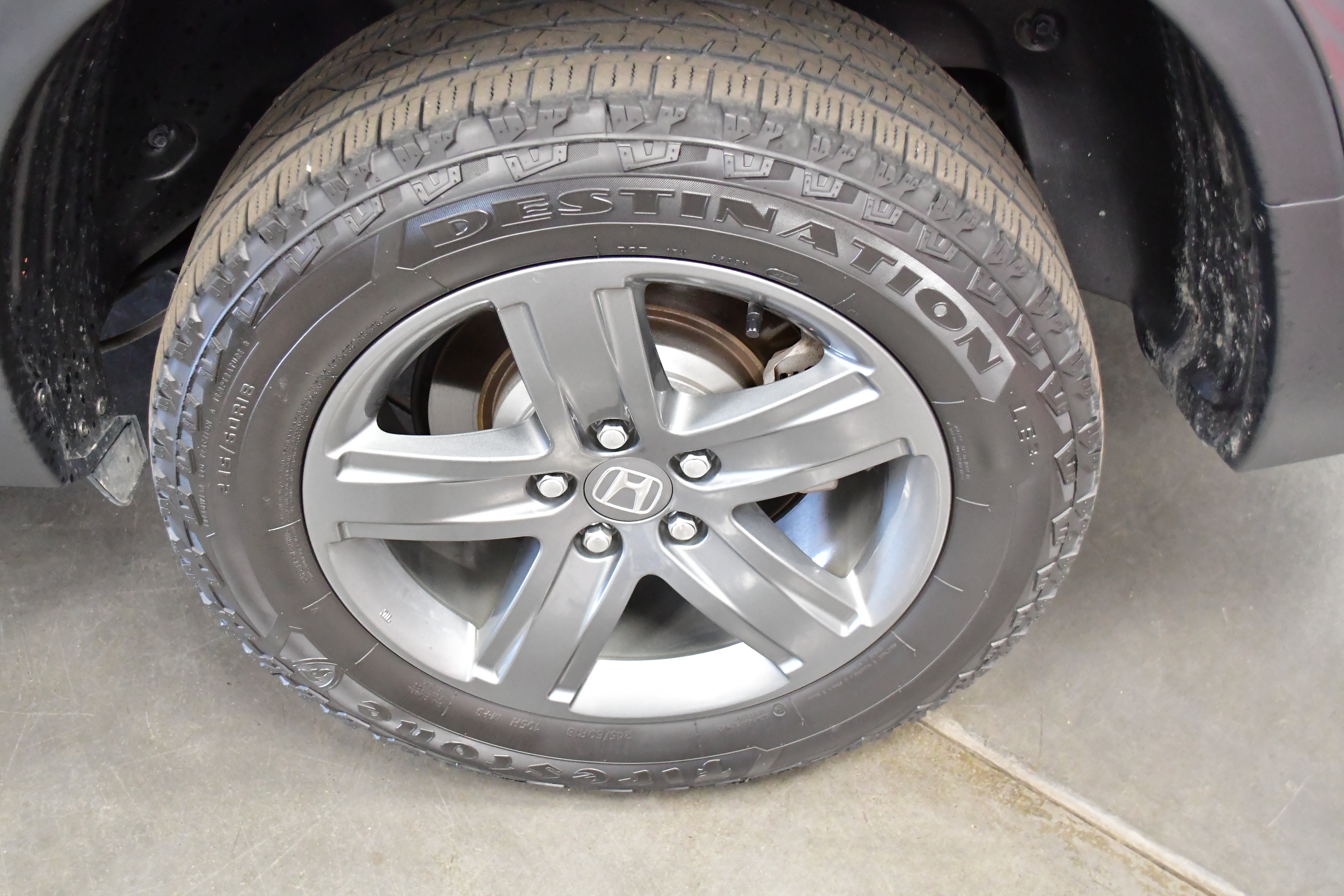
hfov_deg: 46.4
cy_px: 448
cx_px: 672
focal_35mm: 42
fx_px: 1568
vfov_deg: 31.9
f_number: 4.5
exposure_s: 1/40
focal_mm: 28
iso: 6400
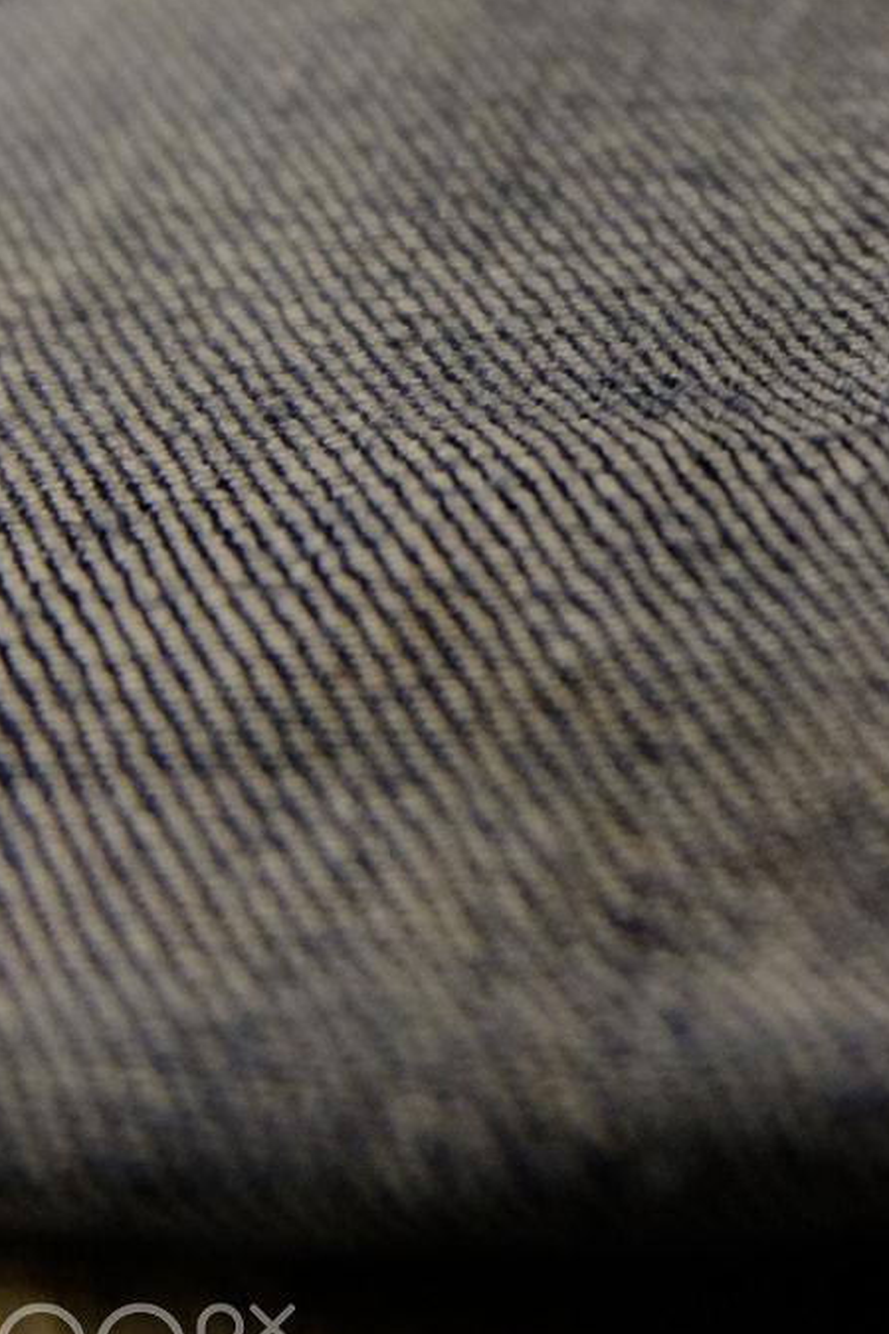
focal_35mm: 95
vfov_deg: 20.8
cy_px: 26
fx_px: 3520
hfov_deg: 14.2
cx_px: 860
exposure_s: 1/30
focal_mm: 26.9
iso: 1250
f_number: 4.5
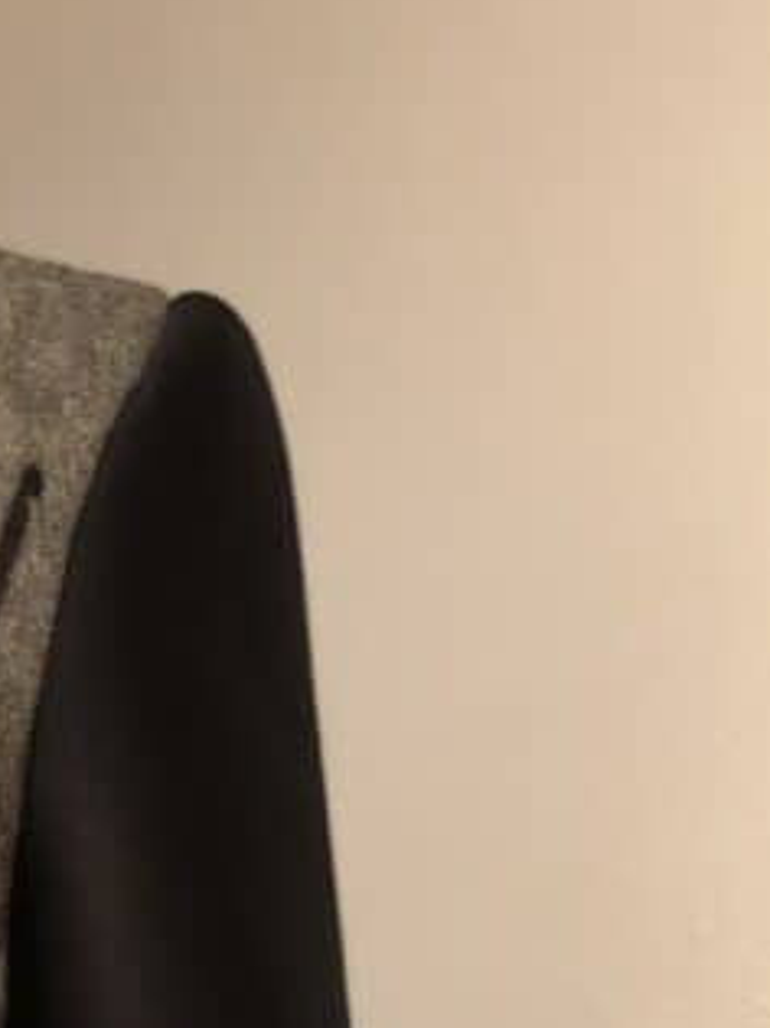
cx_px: -434
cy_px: 1593
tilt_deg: -18.4
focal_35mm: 91
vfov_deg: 18.7
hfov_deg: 14.9
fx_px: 2701
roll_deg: -2.0
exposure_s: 1/8
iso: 100
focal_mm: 3.99
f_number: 1.8
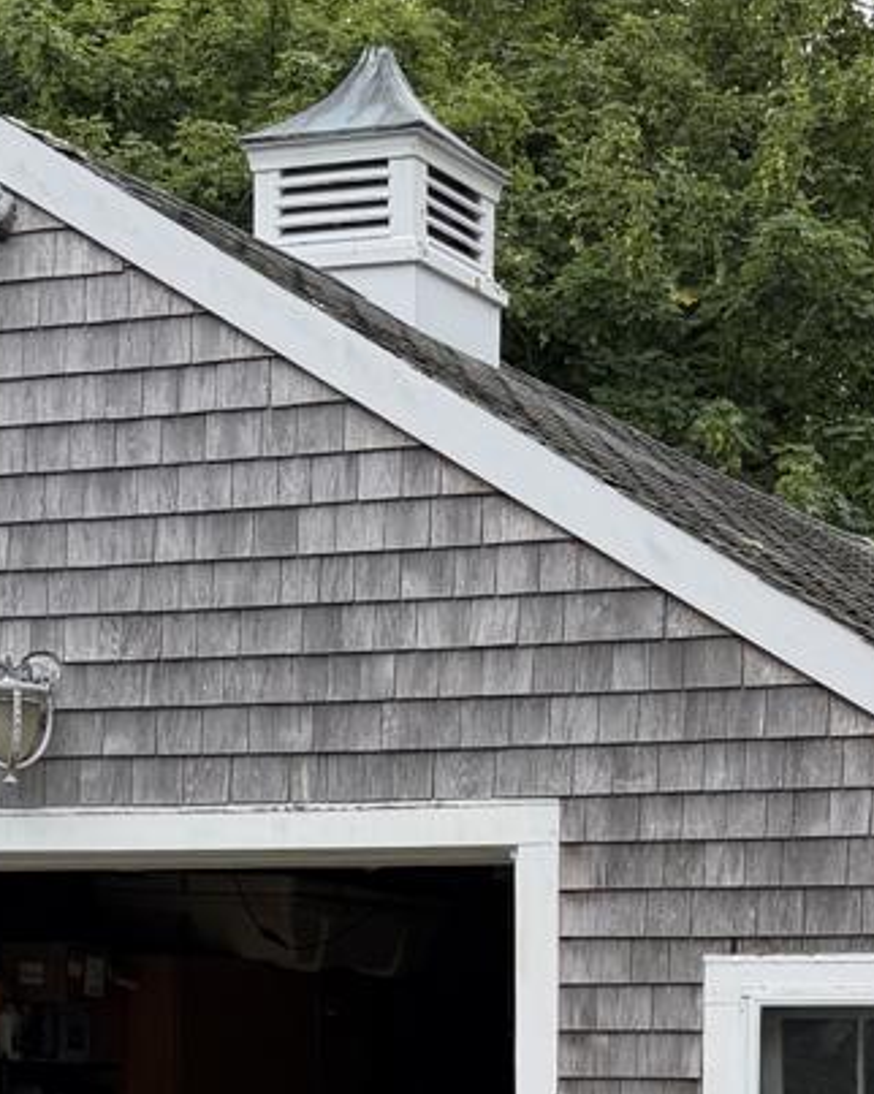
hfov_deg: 16.4
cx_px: 676
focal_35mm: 93
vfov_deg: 19.5
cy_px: 1276
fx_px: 3009
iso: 100
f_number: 1.78
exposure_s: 1/695
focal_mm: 6.76
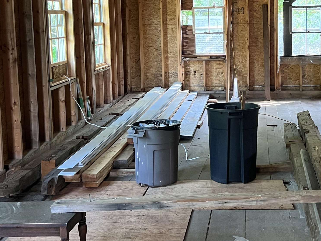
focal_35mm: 54
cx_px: 242
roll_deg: +0.6
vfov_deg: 26.7
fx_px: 501
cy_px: 63
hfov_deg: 34.8
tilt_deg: -6.2
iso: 500
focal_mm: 5.7
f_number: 1.5
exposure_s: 1/60
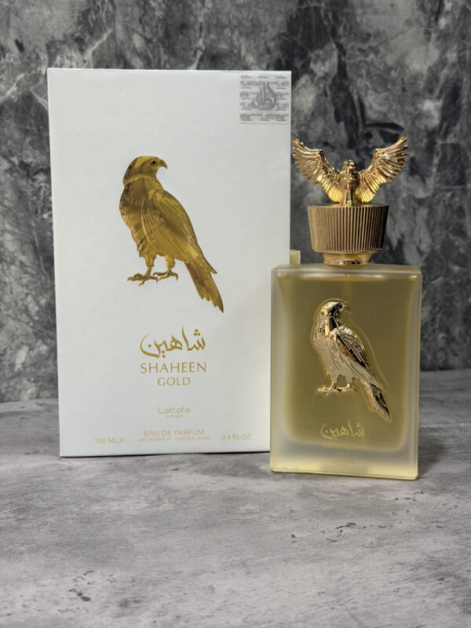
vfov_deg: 39.7
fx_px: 871
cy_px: 314
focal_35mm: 48
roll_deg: -0.7
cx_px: 236
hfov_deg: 30.3
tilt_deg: -8.3
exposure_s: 1/40
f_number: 1.78
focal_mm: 6.76
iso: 250
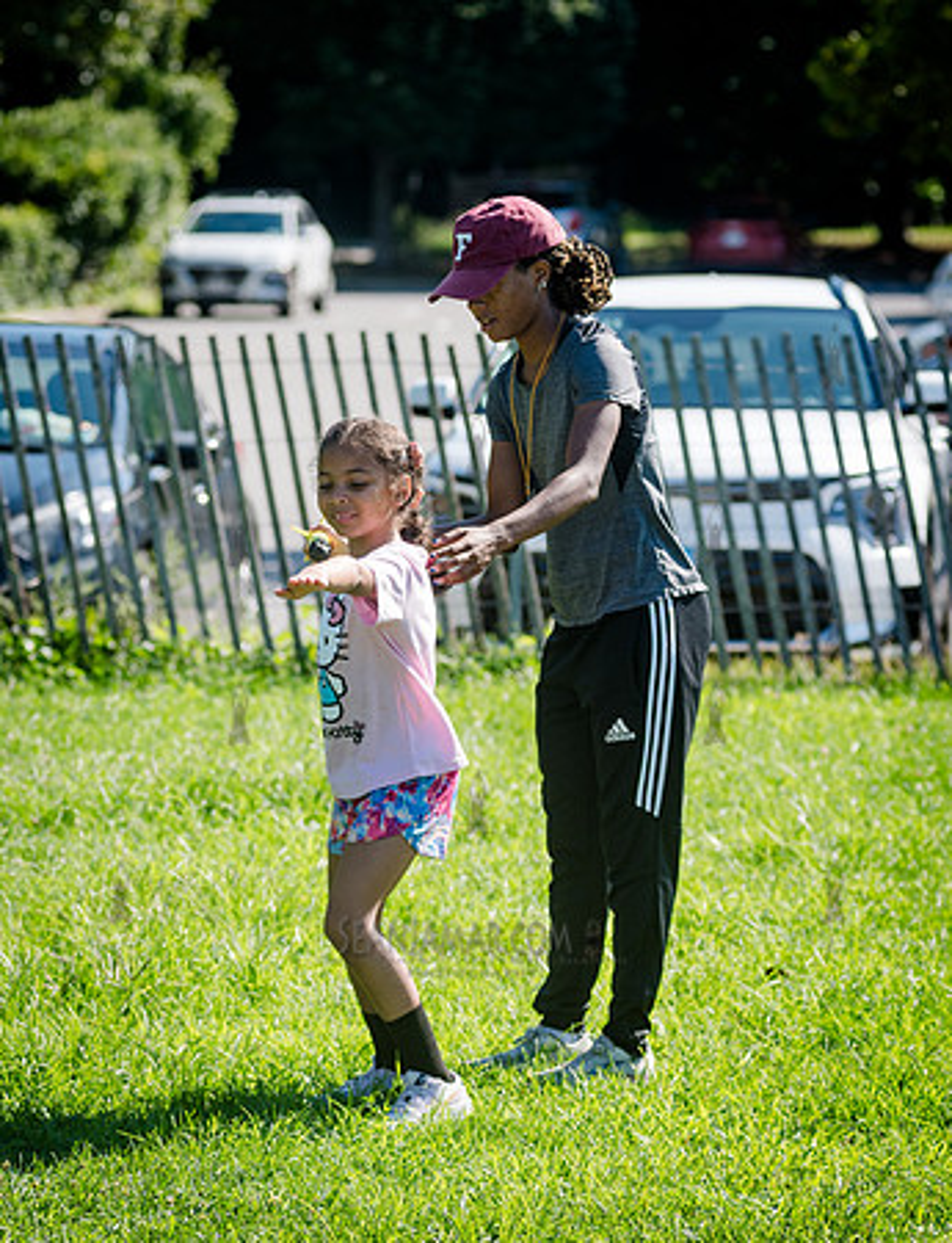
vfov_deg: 10.7
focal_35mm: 183
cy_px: 580
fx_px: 6618
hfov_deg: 8.2
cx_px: 401
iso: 200
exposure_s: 1/1000
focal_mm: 120
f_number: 4
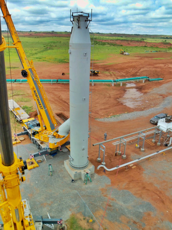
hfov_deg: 48.2
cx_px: 86
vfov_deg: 61.7
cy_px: 115
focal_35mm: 29
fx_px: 192
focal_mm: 5.2
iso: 80
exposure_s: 1/100
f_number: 8.6
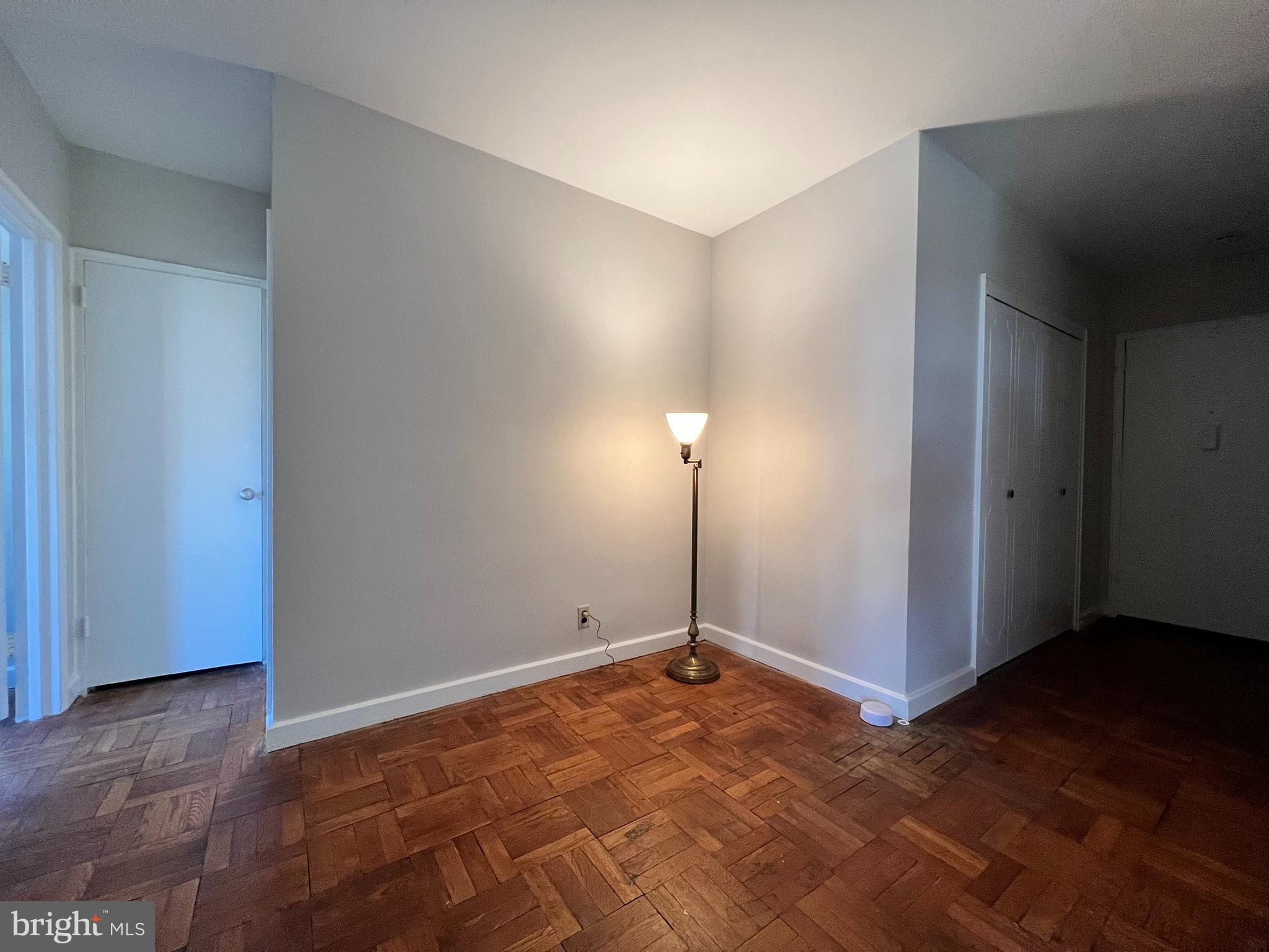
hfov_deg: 106.2
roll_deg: -0.7
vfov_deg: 89.9
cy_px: 476
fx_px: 477
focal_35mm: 13
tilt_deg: -1.0
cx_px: 634
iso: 400
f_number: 1.8
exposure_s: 1/60
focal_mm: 1.57
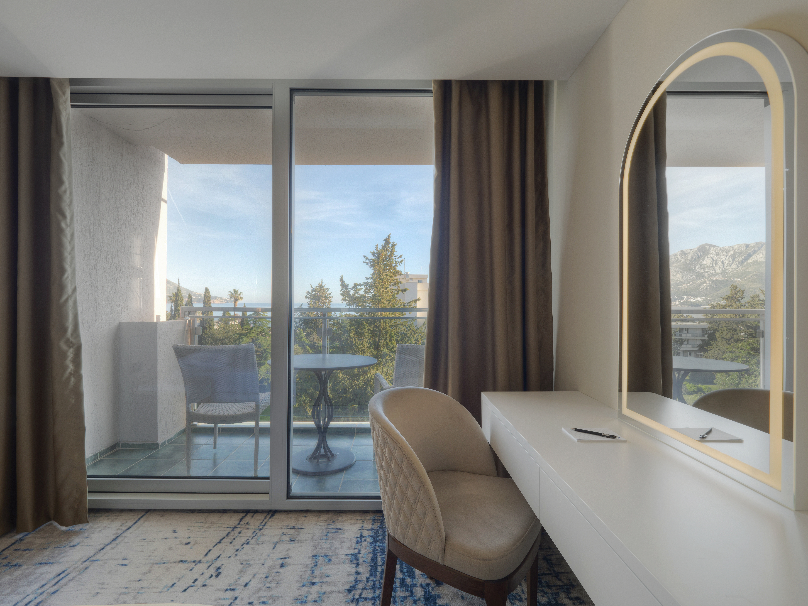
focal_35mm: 16
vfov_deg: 78.1
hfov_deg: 94.5
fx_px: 373
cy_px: 303
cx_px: 404
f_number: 5.6
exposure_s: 1/80
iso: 100
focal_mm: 8
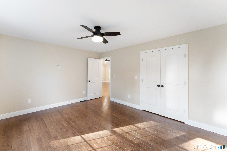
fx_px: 88
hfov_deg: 104.3
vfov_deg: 81.2
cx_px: 114
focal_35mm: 14
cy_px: 76
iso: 800
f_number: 8
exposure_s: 1/13
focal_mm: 14
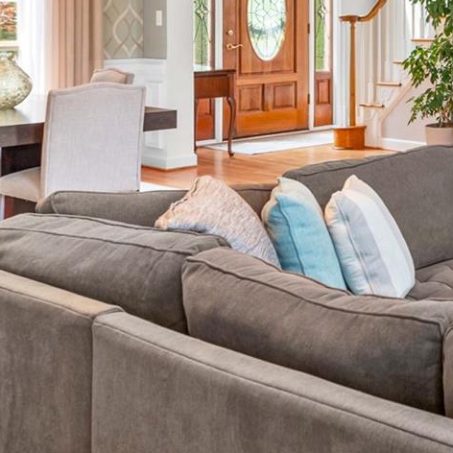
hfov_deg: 21.7
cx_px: 758
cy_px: 21
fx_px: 874
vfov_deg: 27.7
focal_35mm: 59
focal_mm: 16
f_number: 8
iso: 100
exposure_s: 1/3
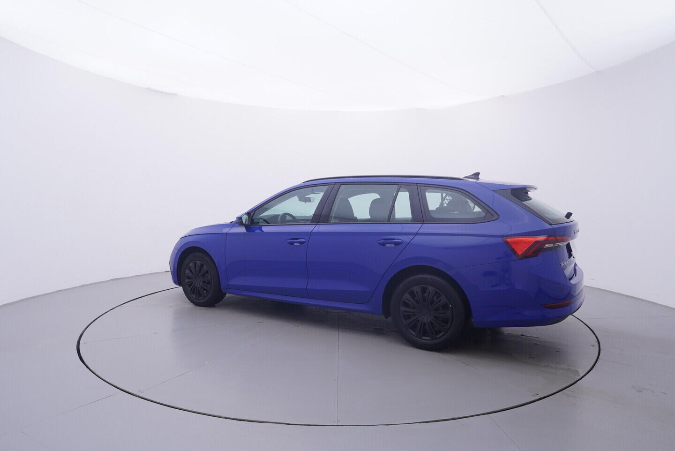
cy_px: 226
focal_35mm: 22
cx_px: 338
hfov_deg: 77.3
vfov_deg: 56.2
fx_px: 422
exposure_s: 1/80
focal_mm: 15
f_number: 5
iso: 200
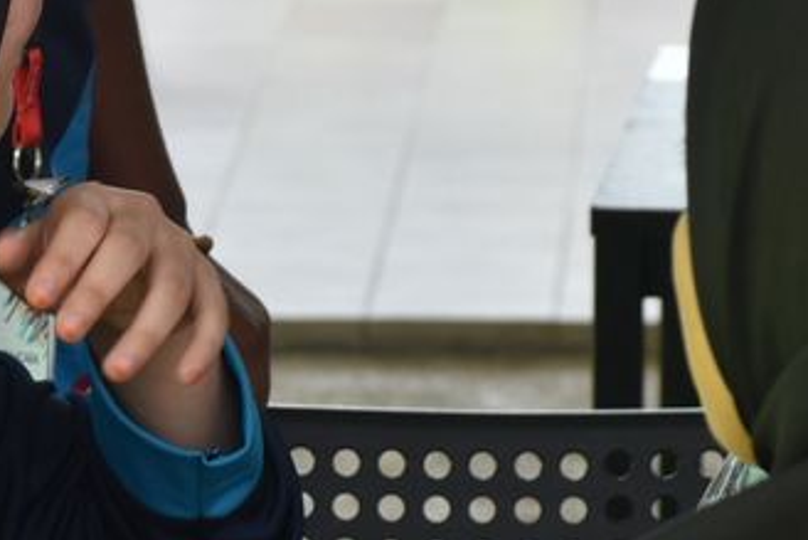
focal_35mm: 328
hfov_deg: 6.2
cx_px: -209
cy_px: 322
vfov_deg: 4.2
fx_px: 7365
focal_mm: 70
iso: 500
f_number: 6.3
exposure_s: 1/200
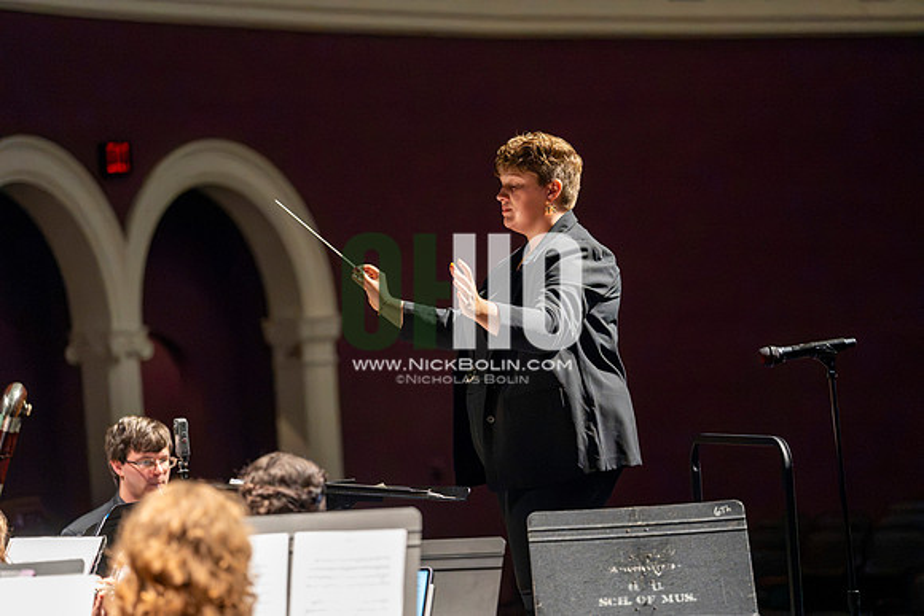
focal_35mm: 130
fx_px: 3337
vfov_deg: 10.6
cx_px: 462
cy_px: 308
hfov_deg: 15.8
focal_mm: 130
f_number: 2.8
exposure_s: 1/640
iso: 12800
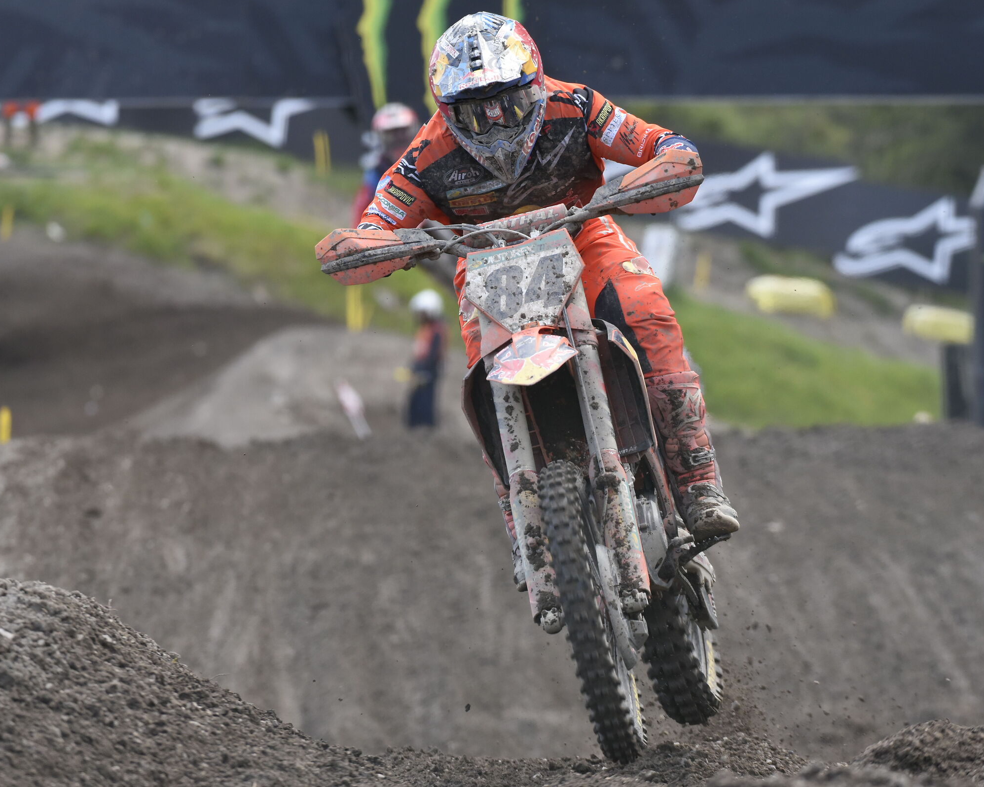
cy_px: 394
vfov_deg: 5.1
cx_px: 517
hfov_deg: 6.3
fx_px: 8882
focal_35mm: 305
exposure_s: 1/1250
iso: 2000
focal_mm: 270
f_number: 5.6
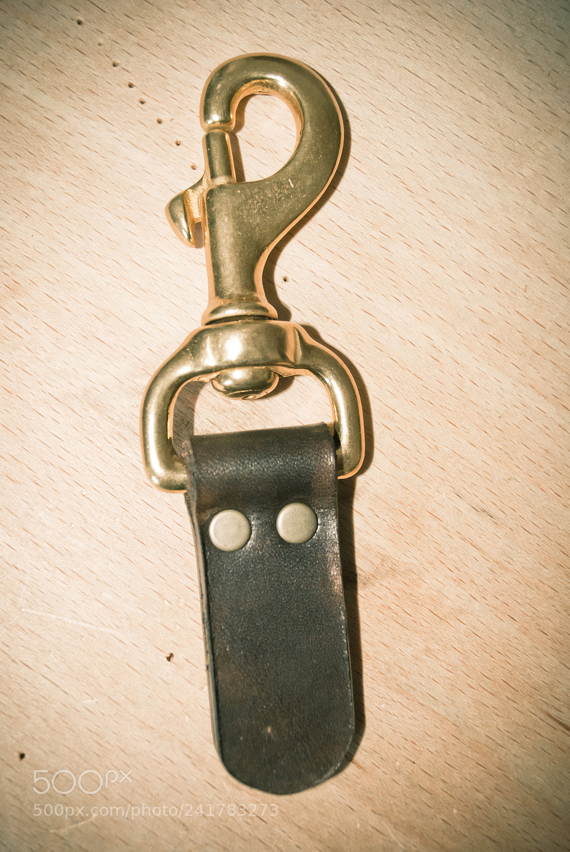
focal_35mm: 44
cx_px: 285
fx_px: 1030
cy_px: 426
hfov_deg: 30.9
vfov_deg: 44.9
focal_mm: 29
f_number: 4.5
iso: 800
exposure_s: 1/50
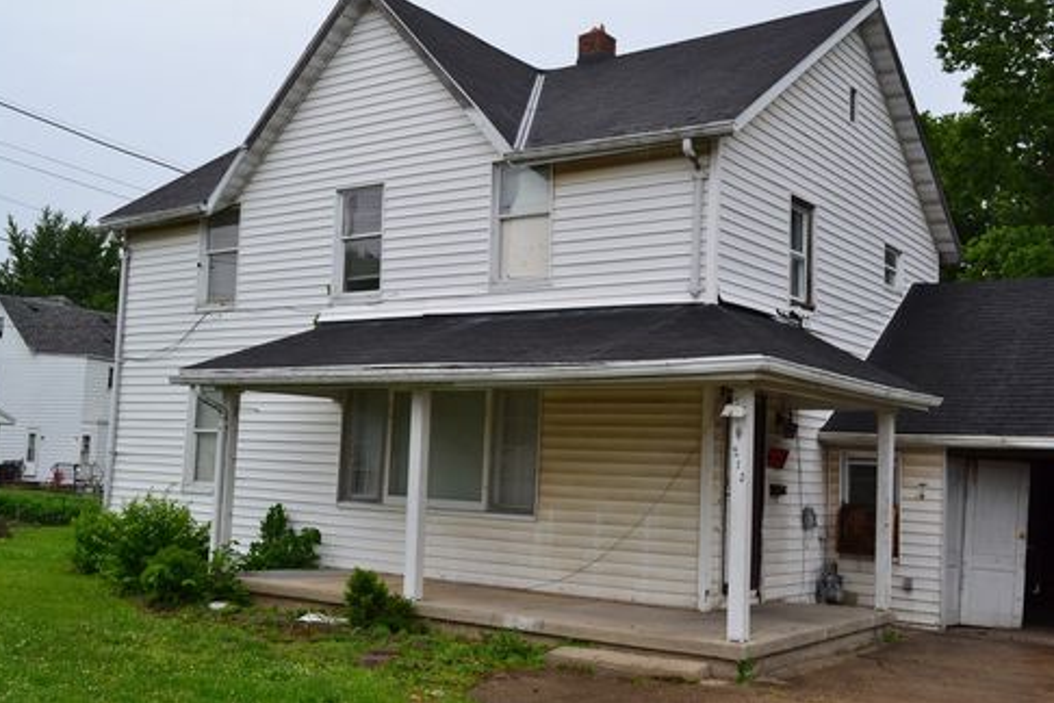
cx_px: 514
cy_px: 344
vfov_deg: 35.9
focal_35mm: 37
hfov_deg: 51.9
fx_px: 1083
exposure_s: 1/200
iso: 400
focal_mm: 24
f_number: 10
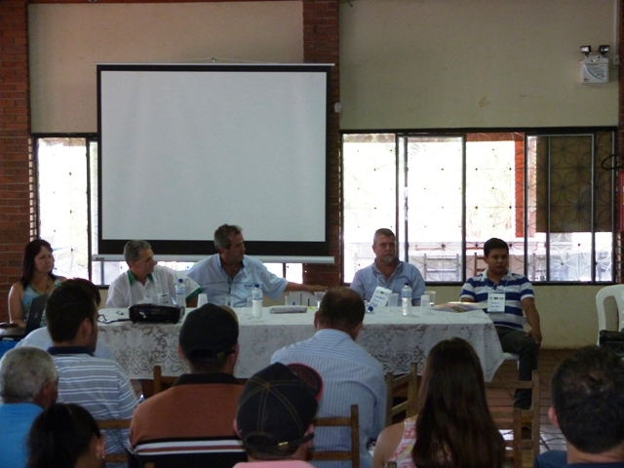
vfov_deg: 21.3
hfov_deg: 28.2
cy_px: 234
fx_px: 1244
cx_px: 312
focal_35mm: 69
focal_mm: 12.4
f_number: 3.3
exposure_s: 1/60
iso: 320
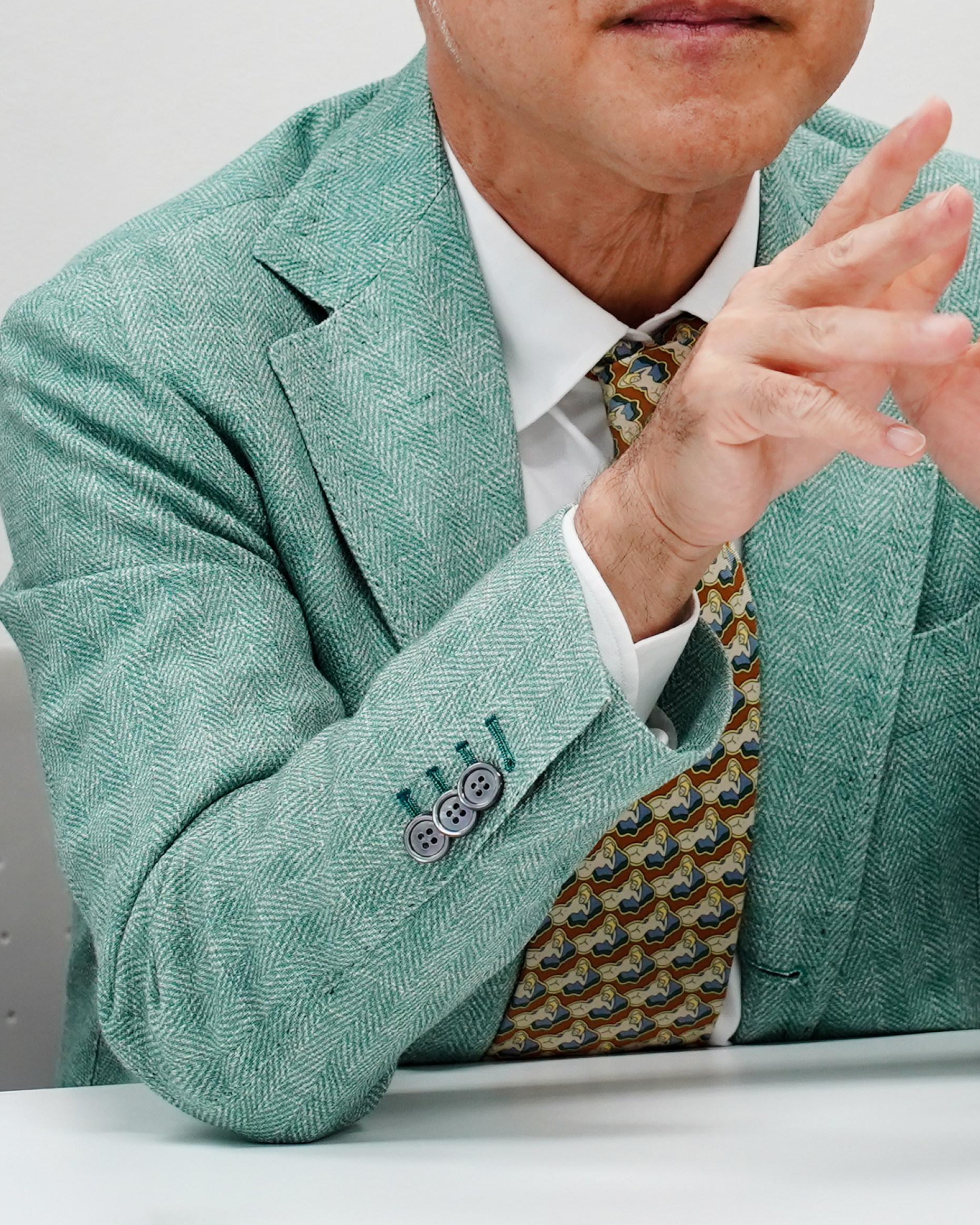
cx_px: 679
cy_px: 257
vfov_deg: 10.6
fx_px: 6598
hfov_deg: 8.5
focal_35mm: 182
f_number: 5.6
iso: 1000
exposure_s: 1/125
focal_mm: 75
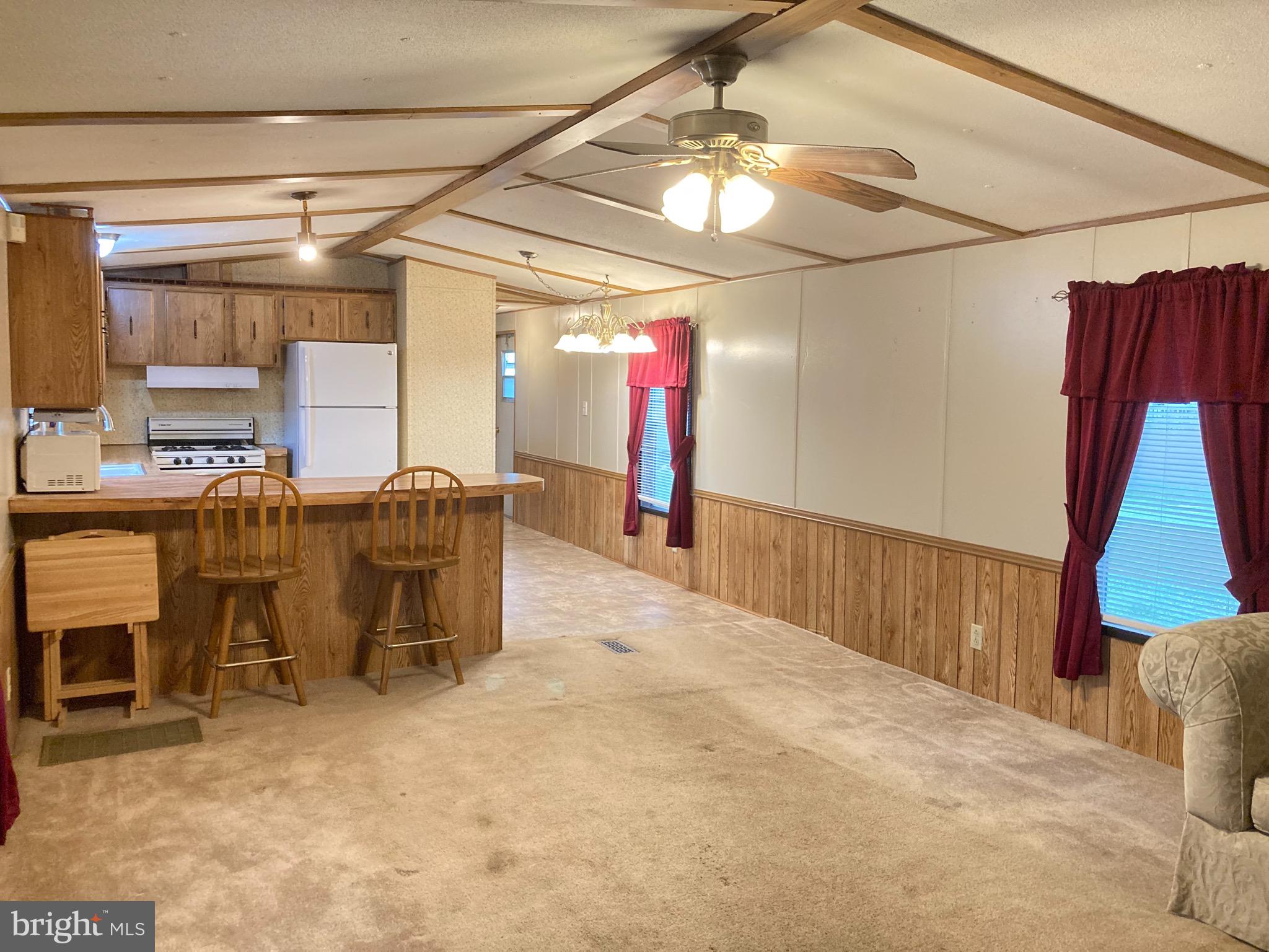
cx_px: 634
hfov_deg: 63.4
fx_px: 1026
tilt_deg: -3.4
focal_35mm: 28
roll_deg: -0.6
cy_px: 476
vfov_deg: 49.7
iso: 320
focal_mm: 3.99
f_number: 1.8
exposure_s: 1/60
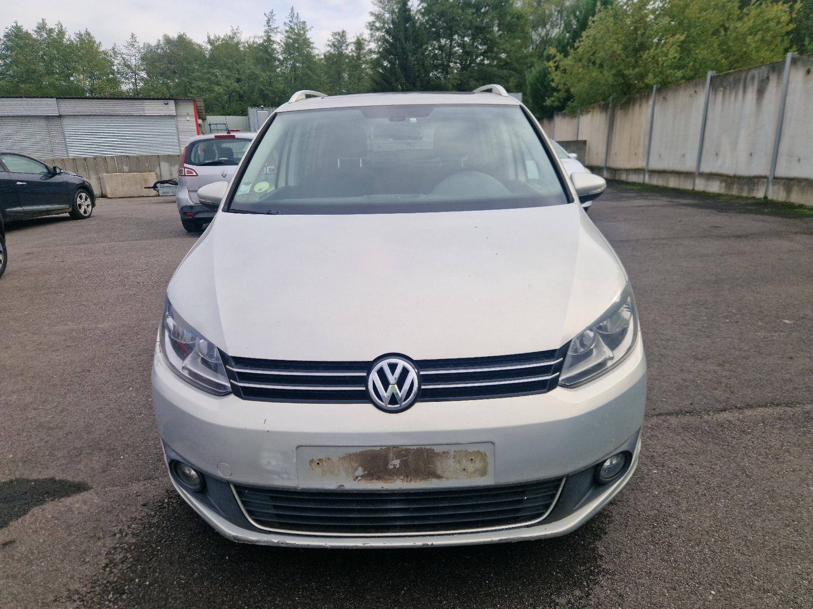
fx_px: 540
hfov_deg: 73.9
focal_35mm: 23
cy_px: 304
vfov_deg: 58.9
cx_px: 406
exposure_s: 1/833
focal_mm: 5.4
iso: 50
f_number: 1.8
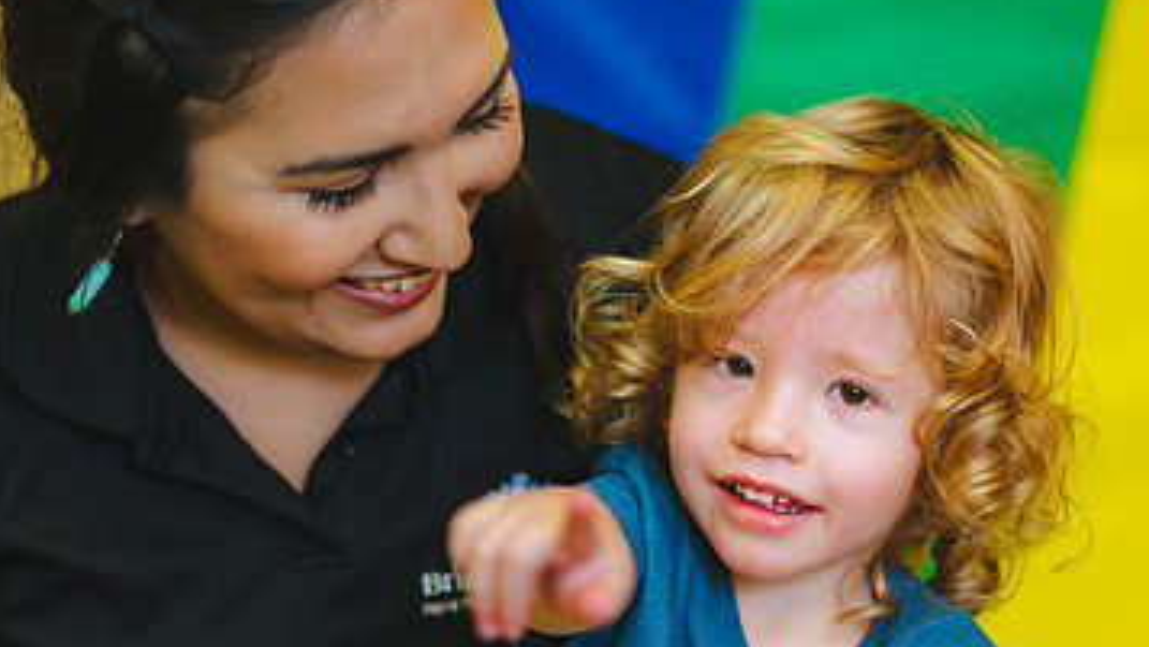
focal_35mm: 85
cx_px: 592
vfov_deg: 14.2
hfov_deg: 25.0
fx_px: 2590
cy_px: 525
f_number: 2
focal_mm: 50
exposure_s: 1/200
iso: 125
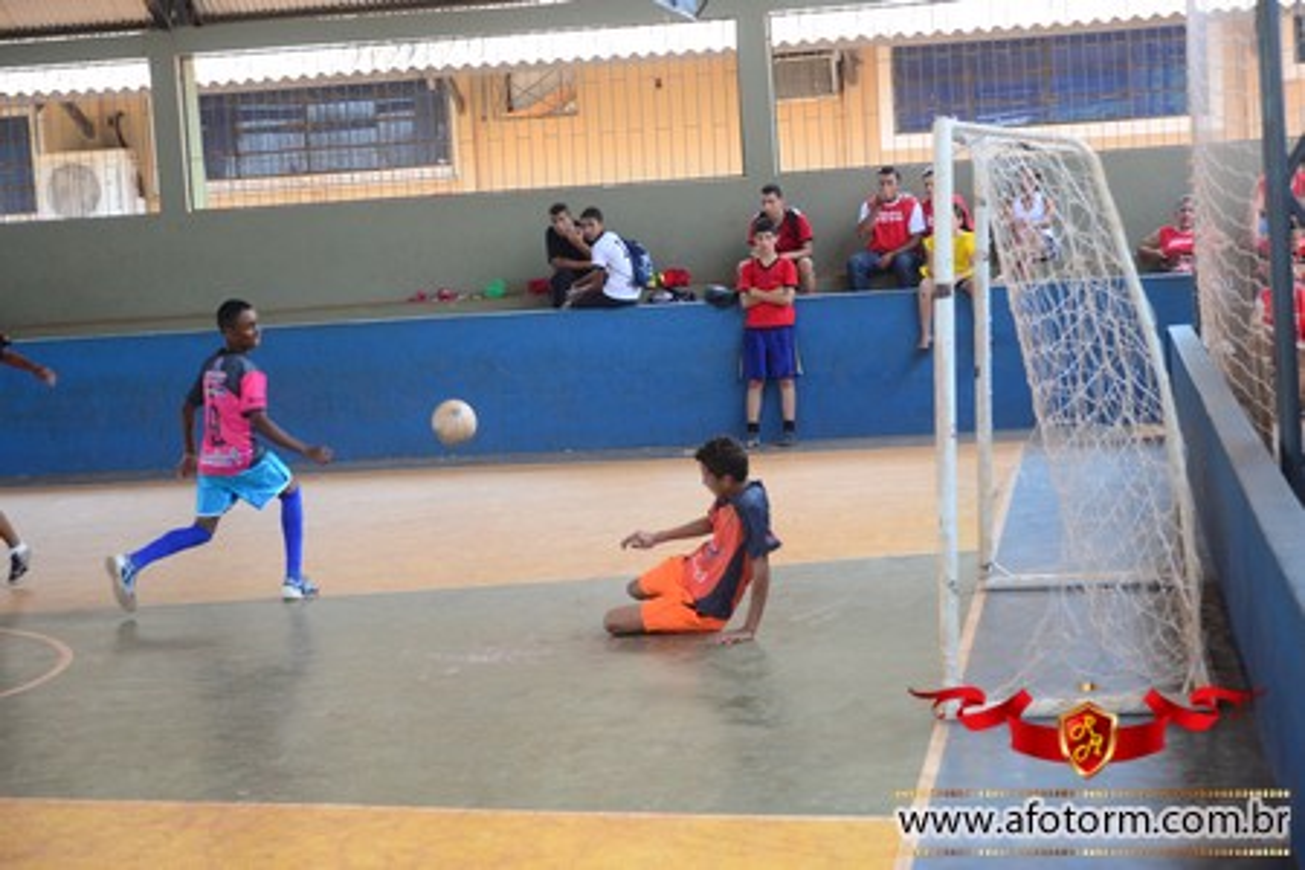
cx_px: 652
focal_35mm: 75
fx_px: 2719
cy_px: 435
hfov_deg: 27.0
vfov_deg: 18.2
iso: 800
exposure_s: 1/400
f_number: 4.8
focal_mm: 50
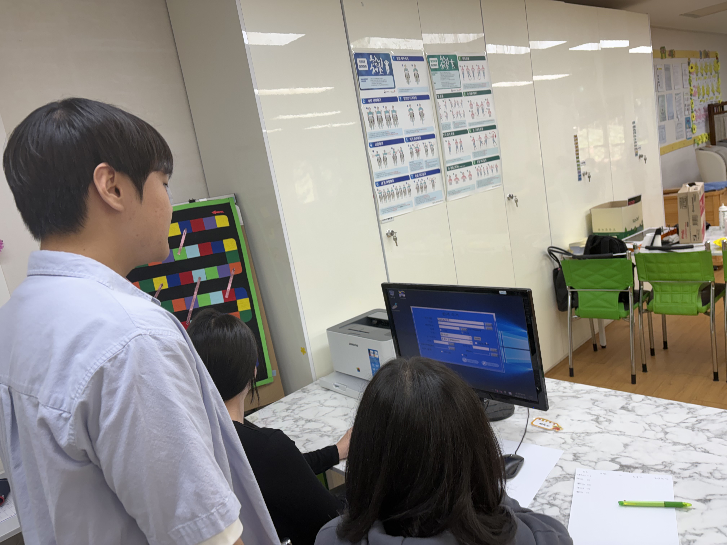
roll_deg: +7.3
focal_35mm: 26
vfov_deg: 53.1
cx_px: 364
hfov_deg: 67.3
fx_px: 546
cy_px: 272
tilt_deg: -9.4
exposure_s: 1/120
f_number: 1.6
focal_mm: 5.96
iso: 64
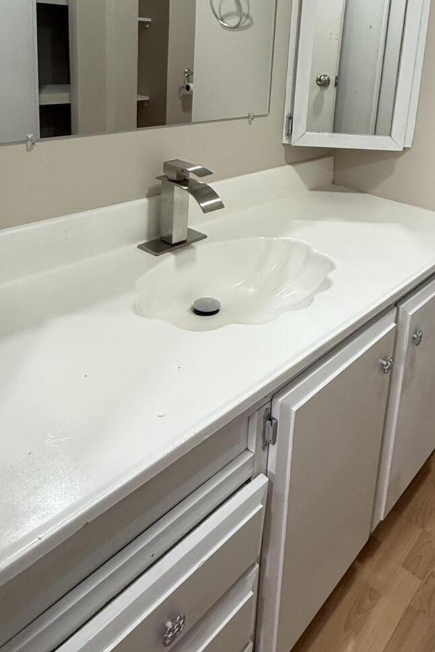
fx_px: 544
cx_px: 279
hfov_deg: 43.2
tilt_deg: -13.2
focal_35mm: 30
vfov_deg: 59.0
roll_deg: -4.9
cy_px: 170
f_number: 2.2
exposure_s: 1/120
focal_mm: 2.22
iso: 200
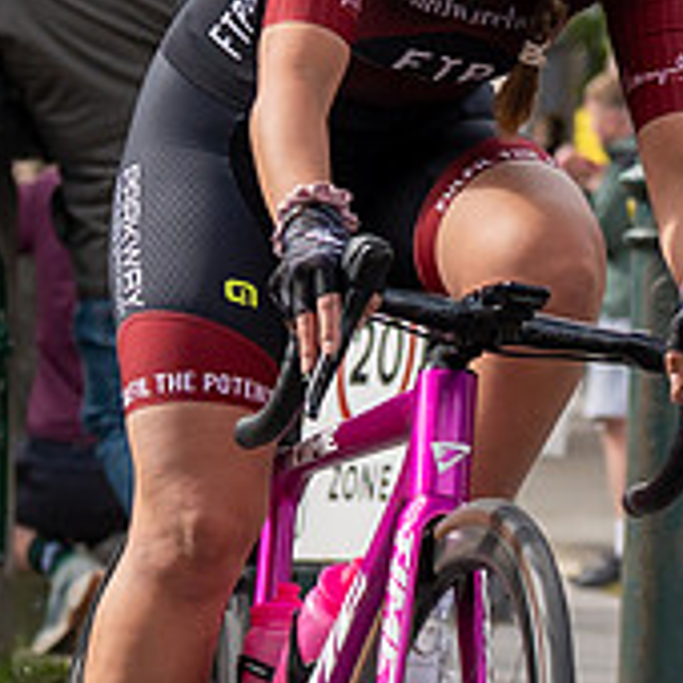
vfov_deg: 3.7
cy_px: -142
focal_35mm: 471
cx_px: 538
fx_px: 10514
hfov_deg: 3.7
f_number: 4
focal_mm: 70
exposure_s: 1/1000
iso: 160
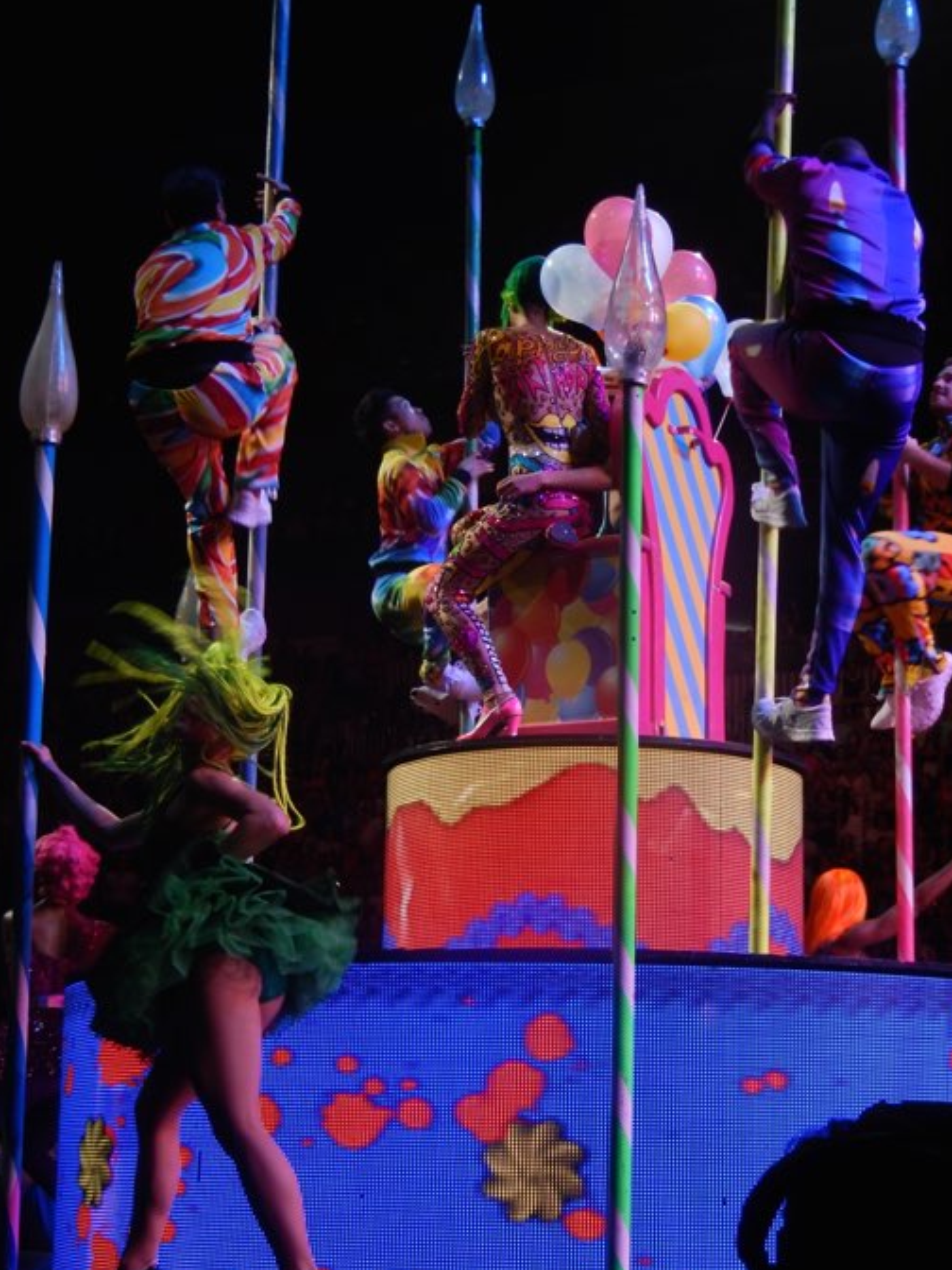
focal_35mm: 69
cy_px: 663
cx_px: 540
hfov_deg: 21.3
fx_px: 2530
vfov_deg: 28.2
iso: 125
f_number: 4.6
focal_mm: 10.4
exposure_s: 1/80
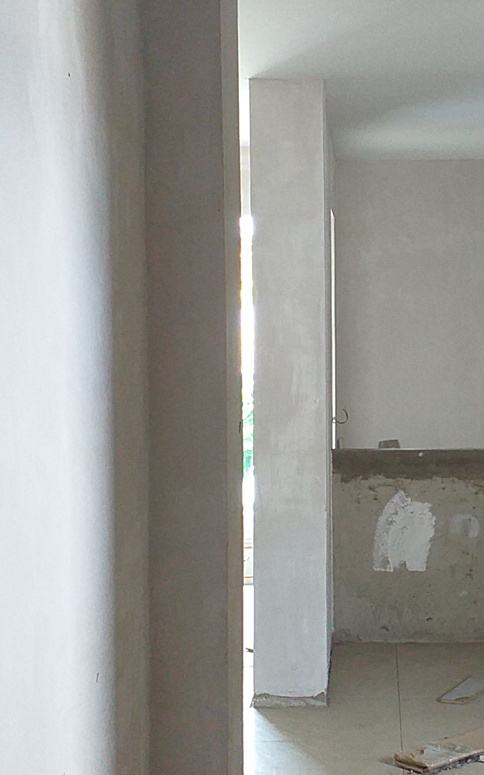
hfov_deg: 19.1
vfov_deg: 30.6
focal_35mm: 67
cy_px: 389
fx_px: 1414
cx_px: 424
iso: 160
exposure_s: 1/40
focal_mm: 3.6
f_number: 1.9
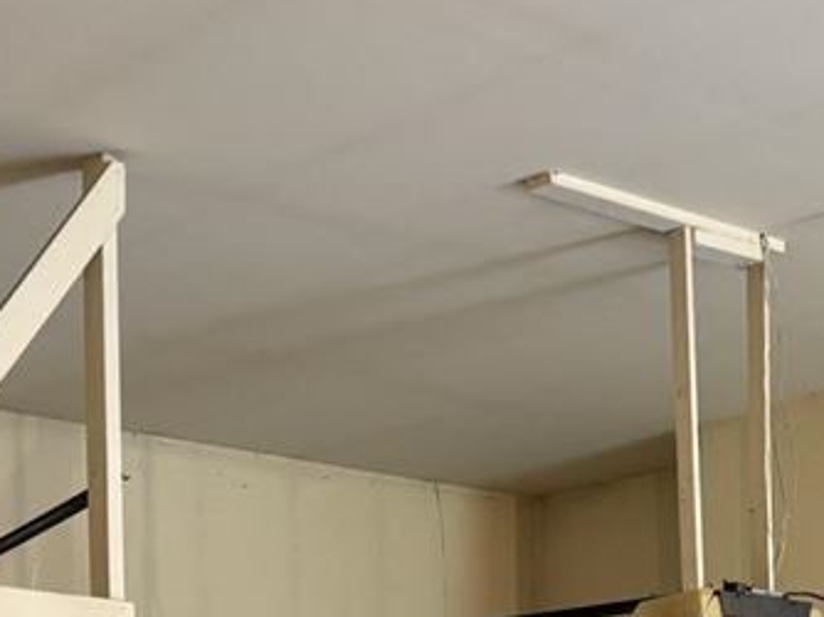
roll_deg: +0.6
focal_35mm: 92
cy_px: 1051
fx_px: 2188
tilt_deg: -4.0
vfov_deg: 14.4
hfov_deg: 21.2
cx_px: 602
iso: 160
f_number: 1.78
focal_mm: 6.76
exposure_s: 1/60
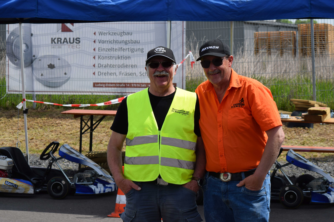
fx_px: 1085
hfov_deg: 17.5
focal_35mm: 117
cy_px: 111
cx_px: 167
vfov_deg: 11.7
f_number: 10
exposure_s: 1/400
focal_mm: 78
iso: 200
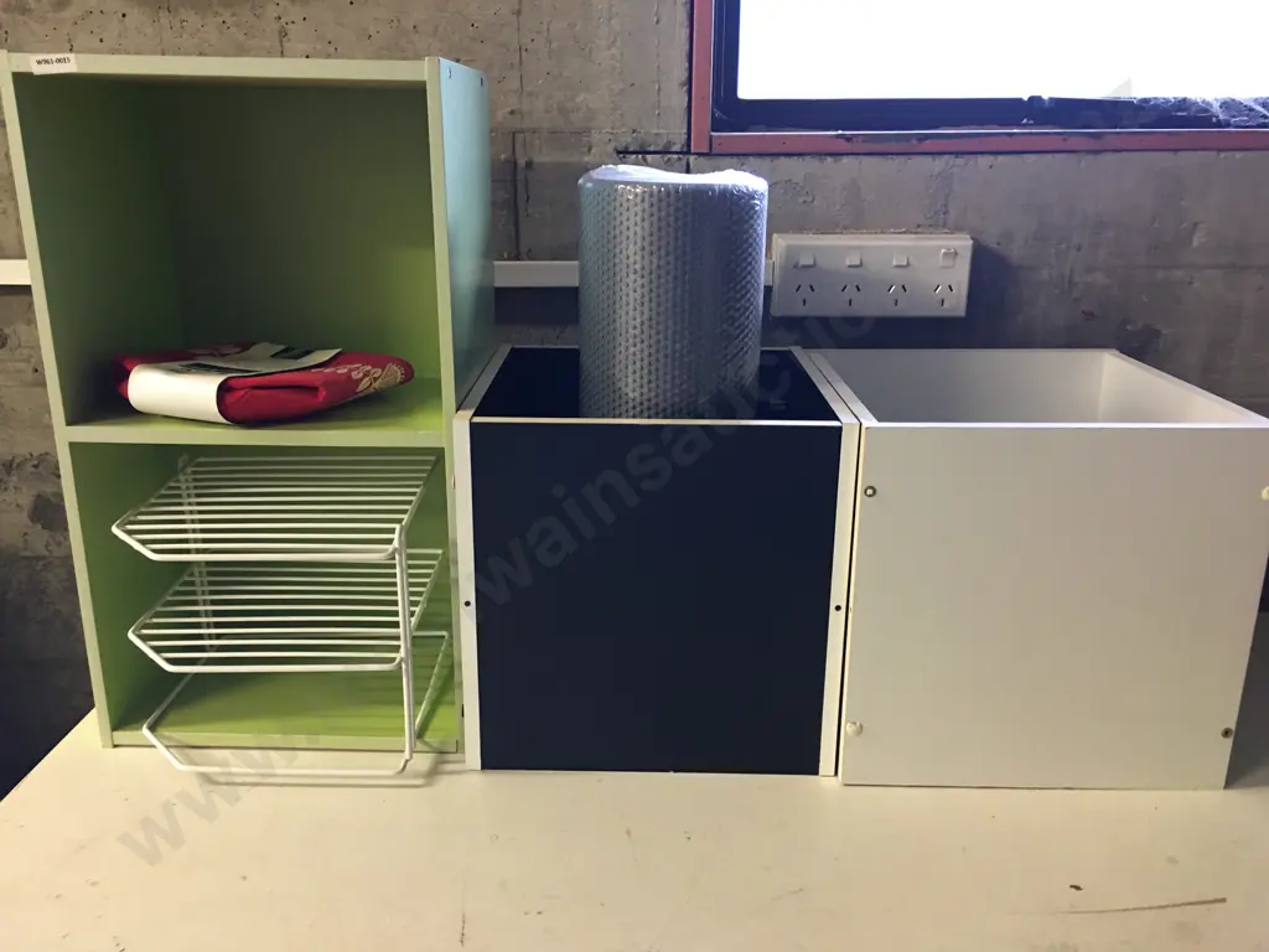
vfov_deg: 48.2
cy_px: 476
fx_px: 1063
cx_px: 634
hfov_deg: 61.7
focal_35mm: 29
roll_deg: -0.7
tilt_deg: -14.6
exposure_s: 1/17
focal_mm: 4.15
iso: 100
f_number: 2.2
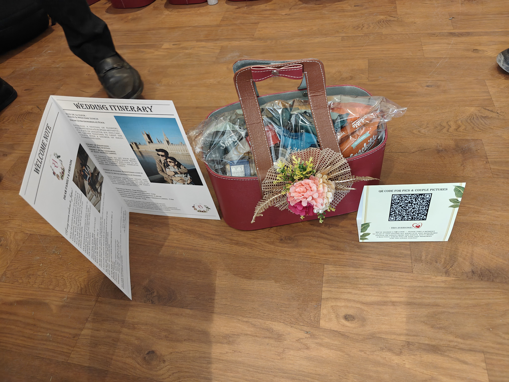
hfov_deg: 73.9
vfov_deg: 58.9
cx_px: 254
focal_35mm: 23
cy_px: 191
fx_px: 338
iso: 2000
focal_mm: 6.06
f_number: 1.6
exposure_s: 1/200
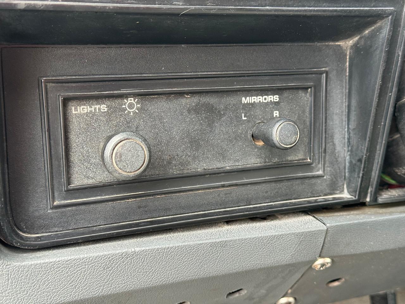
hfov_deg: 39.7
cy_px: 152
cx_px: 202
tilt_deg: -14.0
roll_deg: +0.8
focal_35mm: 48
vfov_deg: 30.3
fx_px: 562
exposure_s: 1/60
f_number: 1.78
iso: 160
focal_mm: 6.76
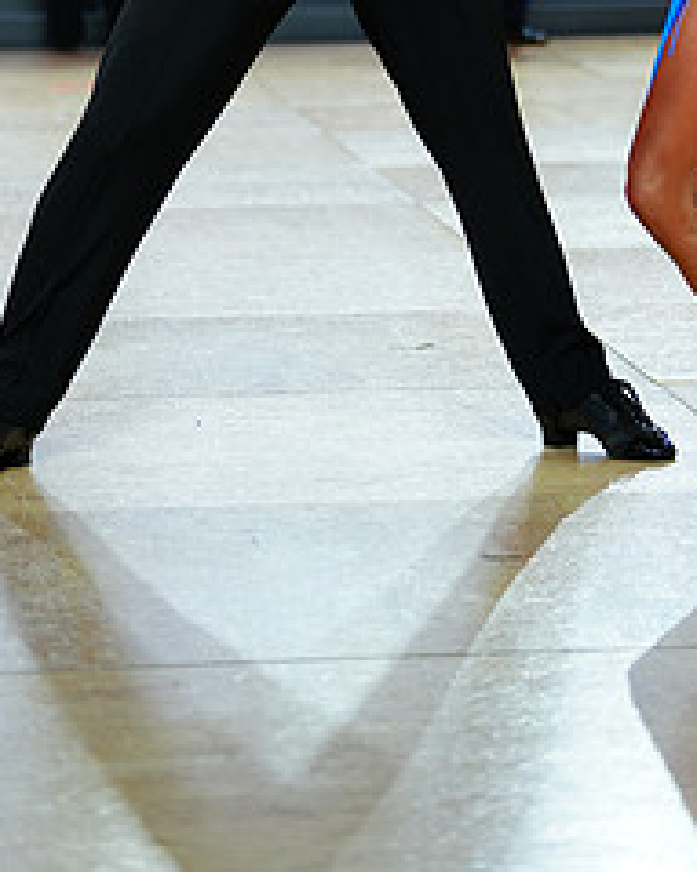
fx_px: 4593
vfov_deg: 10.7
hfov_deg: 8.7
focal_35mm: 178
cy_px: -168
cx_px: 432
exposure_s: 1/400
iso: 500
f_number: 2.8
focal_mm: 78
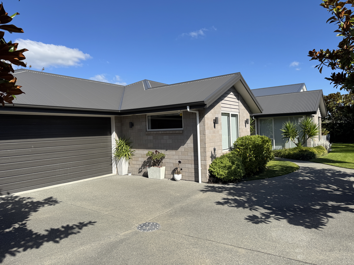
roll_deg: +2.5
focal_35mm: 24
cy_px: 132
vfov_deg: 56.8
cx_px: 177
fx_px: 245
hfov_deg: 71.6
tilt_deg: -0.2
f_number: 1.78
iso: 80
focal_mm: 6.76
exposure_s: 1/4608
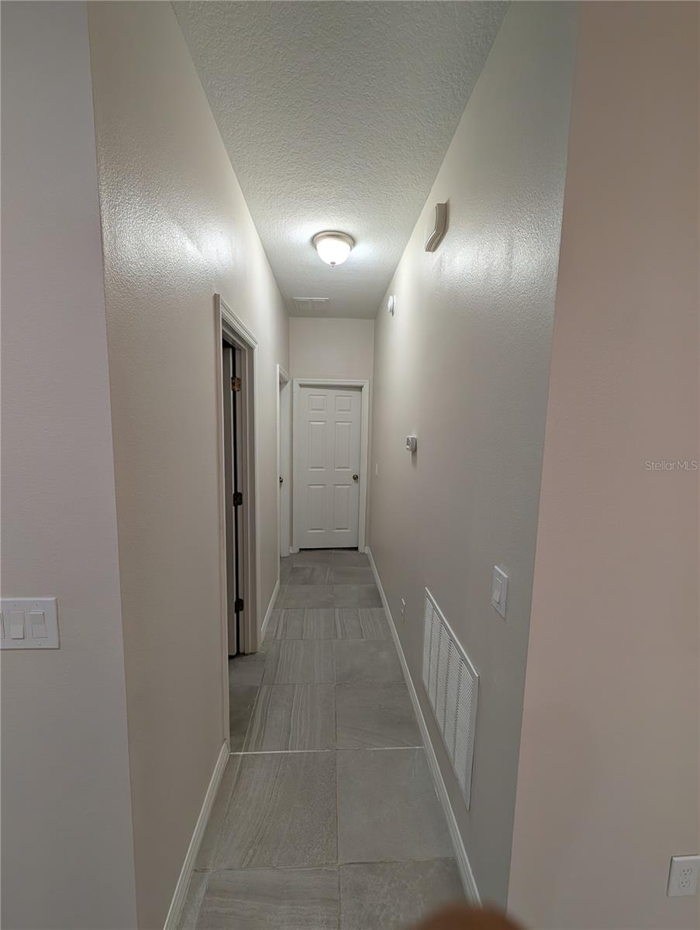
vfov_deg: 110.5
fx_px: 323
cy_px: 465
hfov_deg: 94.6
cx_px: 350
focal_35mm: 12
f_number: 1.7
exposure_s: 1/146
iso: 37
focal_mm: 2.02
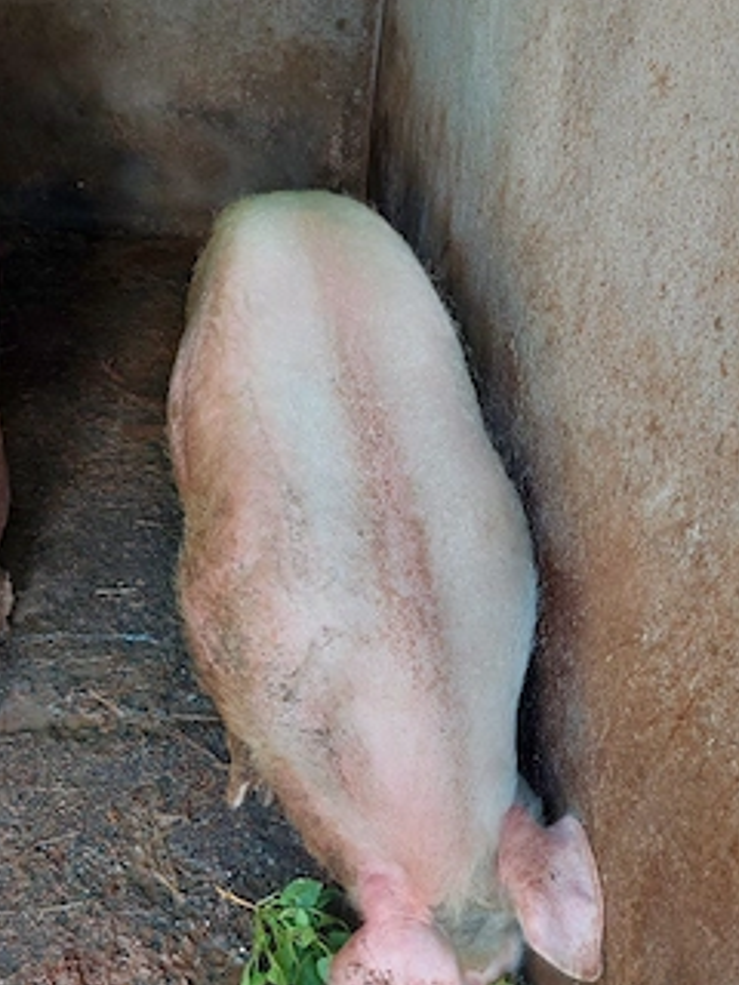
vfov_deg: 59.8
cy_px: 437
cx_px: 370
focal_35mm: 30
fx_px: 854
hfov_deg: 46.8
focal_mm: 5.23
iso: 80
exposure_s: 1/100
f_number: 1.8
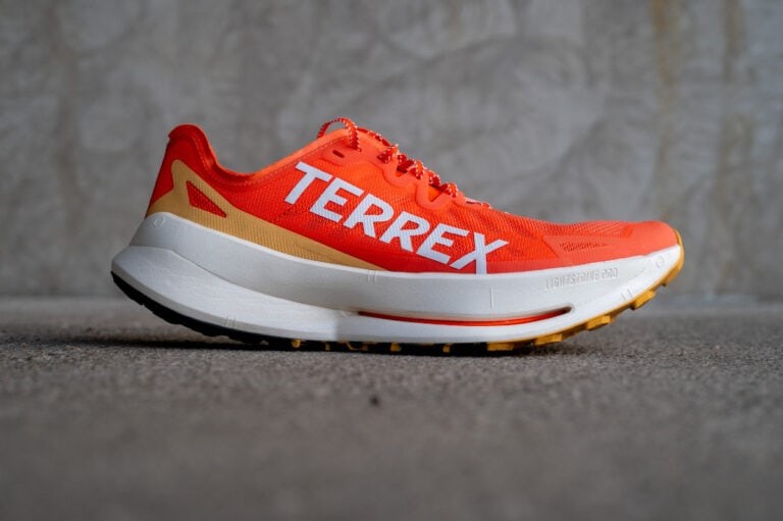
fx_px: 1087
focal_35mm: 50
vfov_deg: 27.0
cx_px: 392
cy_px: 260
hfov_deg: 39.6
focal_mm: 50
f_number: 4
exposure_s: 1/160
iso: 500
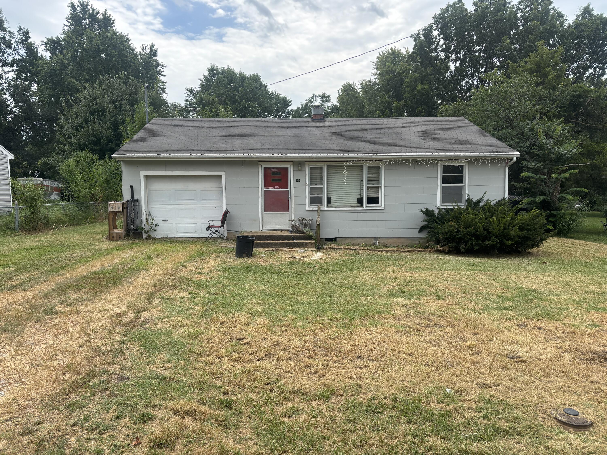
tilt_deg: -4.1
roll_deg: +0.2
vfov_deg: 53.1
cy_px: 228
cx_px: 304
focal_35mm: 26
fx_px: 456
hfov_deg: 67.3
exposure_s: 1/865
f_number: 1.6
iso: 50
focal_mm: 5.96
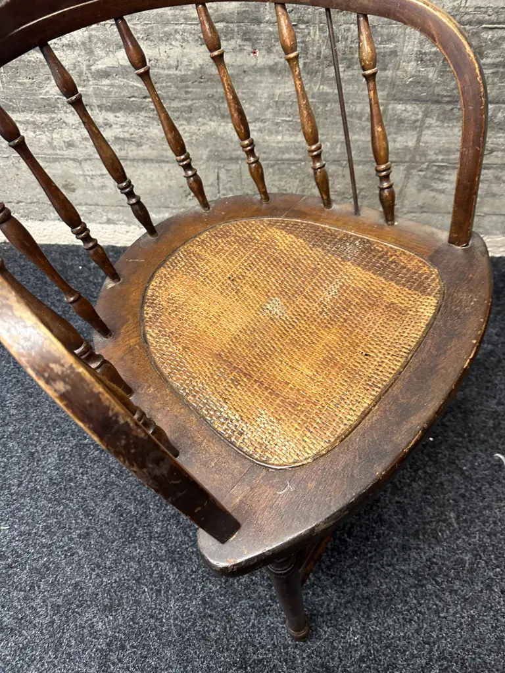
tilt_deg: -55.5
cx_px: 252
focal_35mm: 24
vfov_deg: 71.6
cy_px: 336
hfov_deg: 56.8
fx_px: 467
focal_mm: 6.86
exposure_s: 1/50
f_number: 1.78
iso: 250
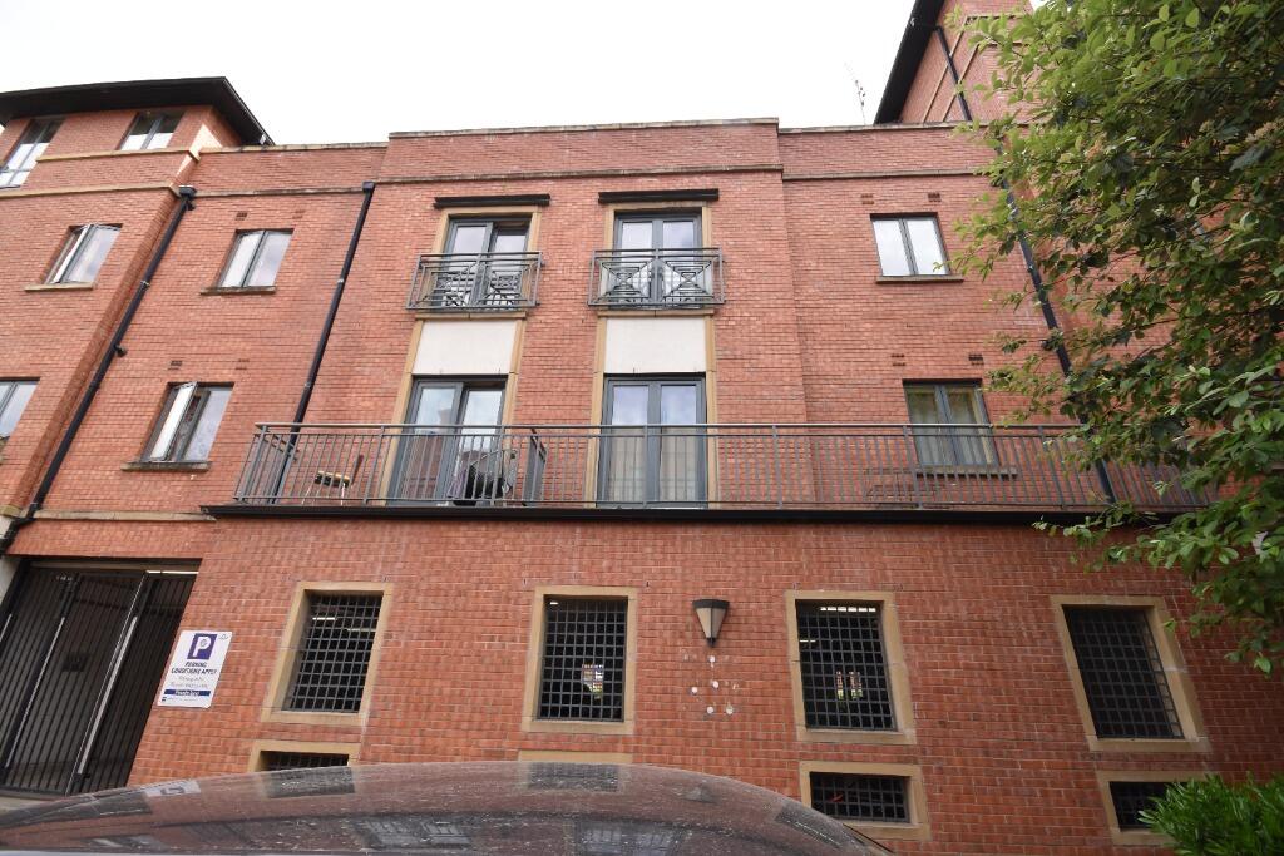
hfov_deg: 100.4
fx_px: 535
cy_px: 428
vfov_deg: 77.3
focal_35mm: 15
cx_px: 642
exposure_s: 1/250
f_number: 8
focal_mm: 10
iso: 400
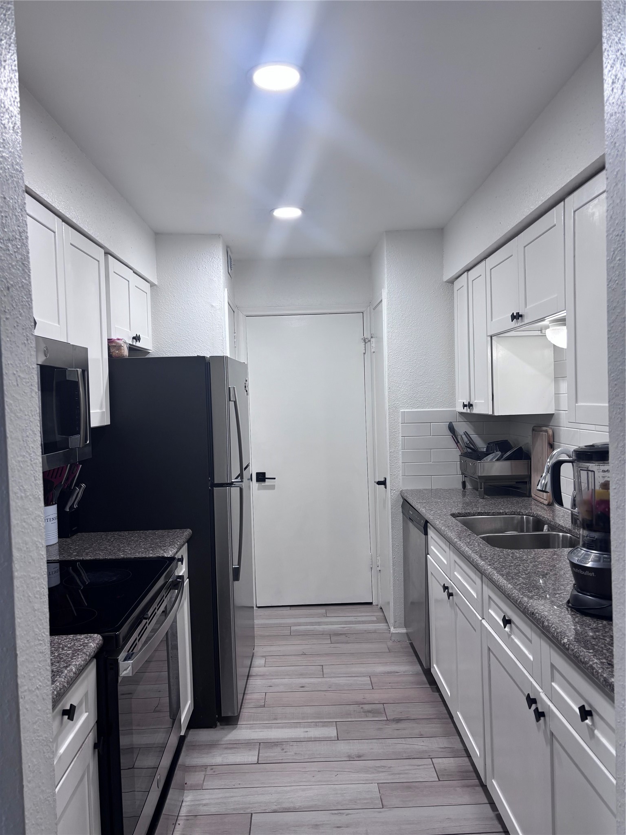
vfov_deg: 67.3
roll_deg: +0.9
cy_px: 418
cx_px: 313
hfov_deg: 53.1
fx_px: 627
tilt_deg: -2.4
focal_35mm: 26
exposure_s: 1/60
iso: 100
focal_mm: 5.96
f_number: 1.6
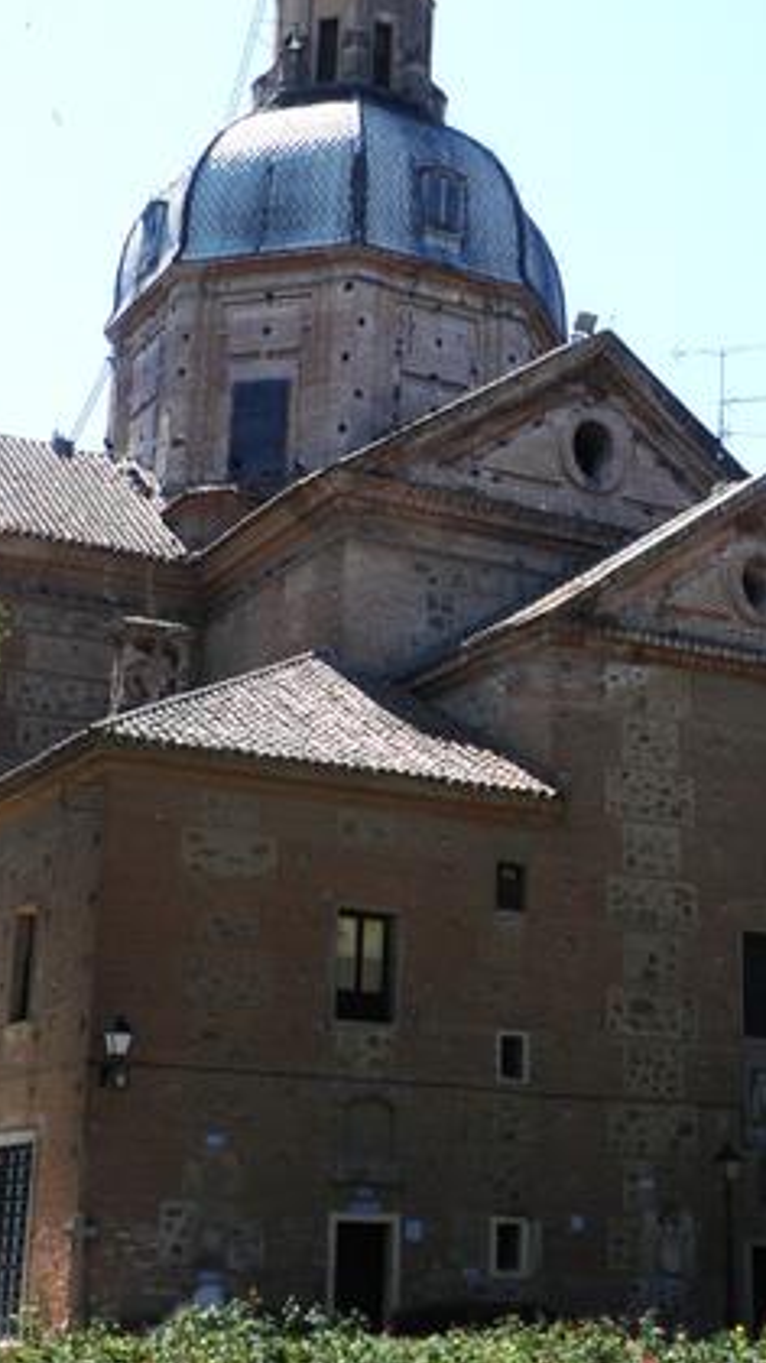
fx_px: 2024
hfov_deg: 21.4
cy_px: 529
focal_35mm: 56
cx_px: 471
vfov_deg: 37.1
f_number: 5.6
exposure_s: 1/200
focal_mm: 6.3
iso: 64
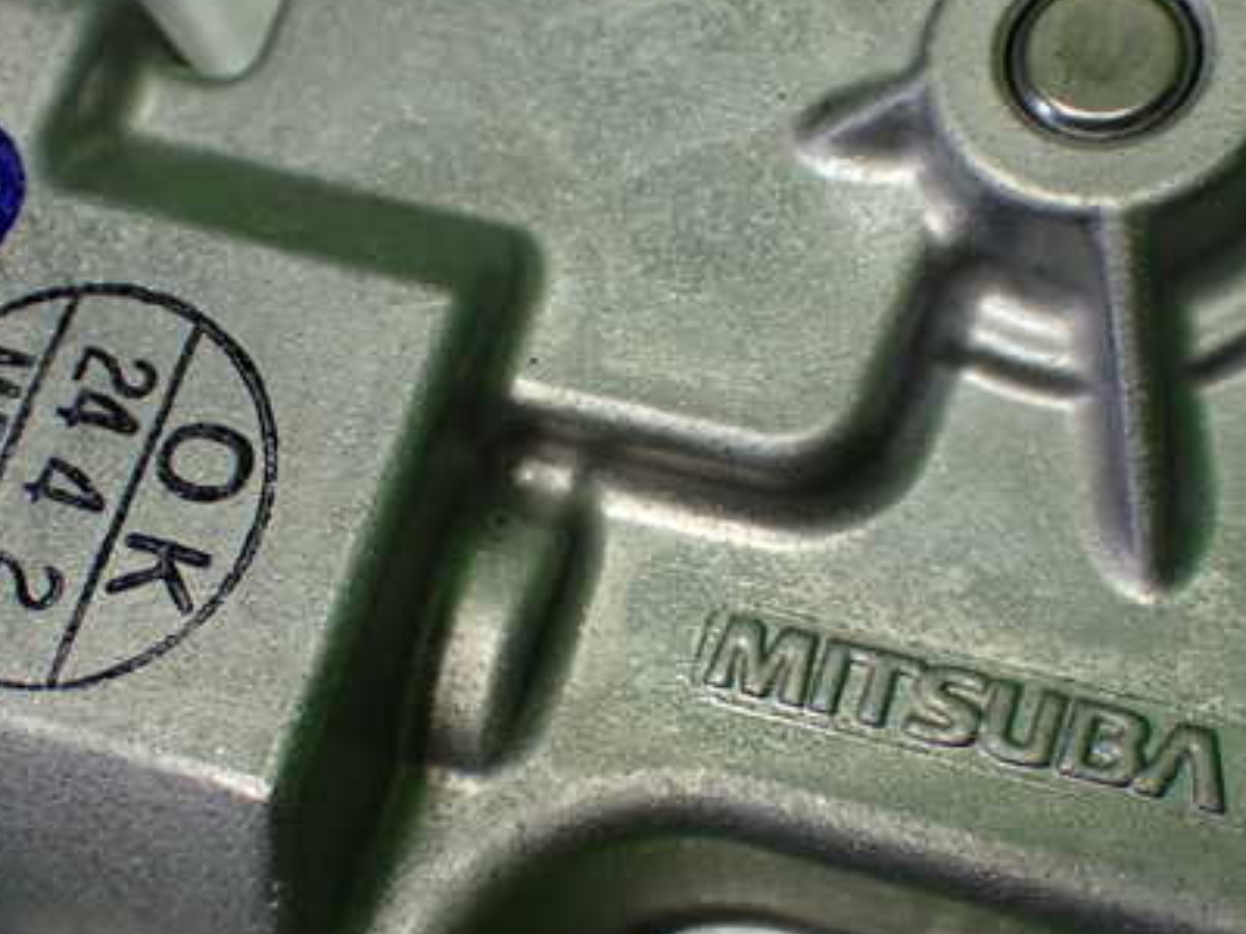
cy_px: 582
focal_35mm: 75
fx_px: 2700
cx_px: 614
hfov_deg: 26.0
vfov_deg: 19.6
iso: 800
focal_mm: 9.01
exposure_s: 1/100
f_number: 3.2
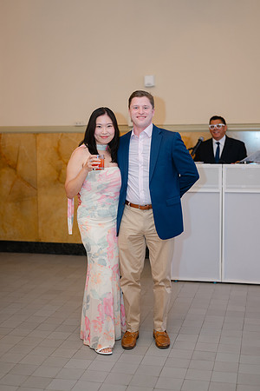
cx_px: 130
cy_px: 196
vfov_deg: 39.6
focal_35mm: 50
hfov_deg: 27.0
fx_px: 542
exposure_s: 1/125
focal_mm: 50
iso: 320
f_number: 1.8
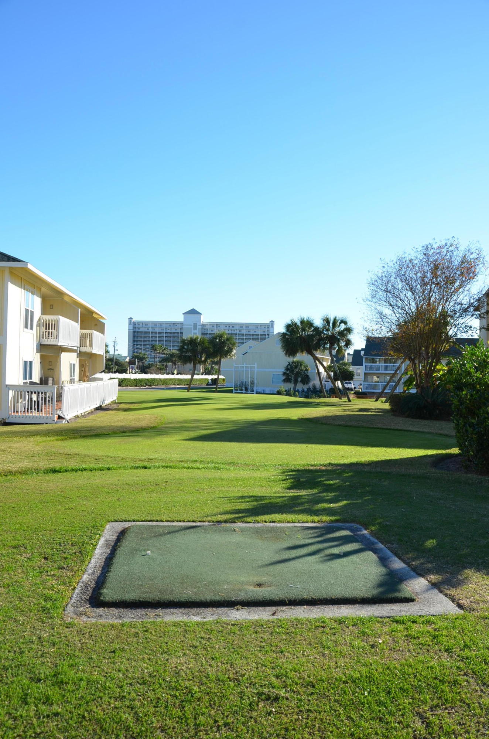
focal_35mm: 32
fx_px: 645
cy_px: 370
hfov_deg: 41.5
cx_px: 244
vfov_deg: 59.6
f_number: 8
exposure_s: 1/250
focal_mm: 21
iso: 140
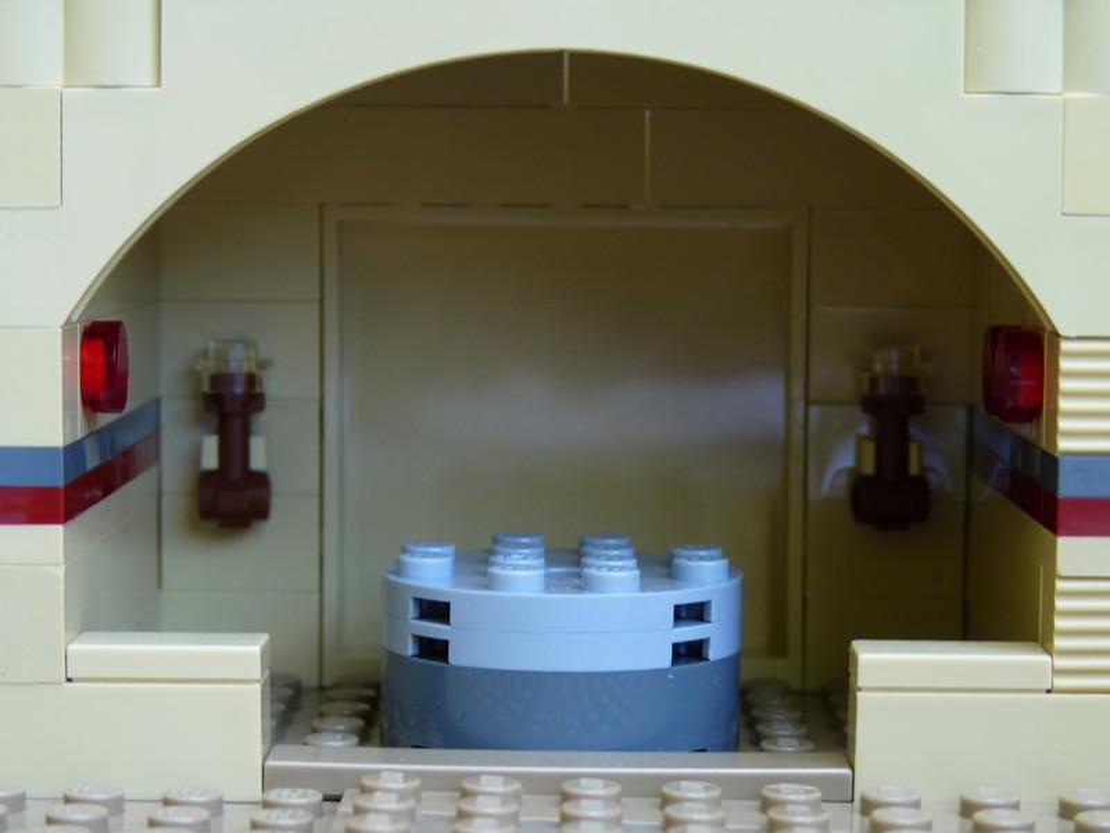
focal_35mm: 87
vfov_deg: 17.0
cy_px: 416
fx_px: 2790
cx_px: 555
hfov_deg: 22.5
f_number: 3.4
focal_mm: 15.5
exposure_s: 1/40
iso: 80
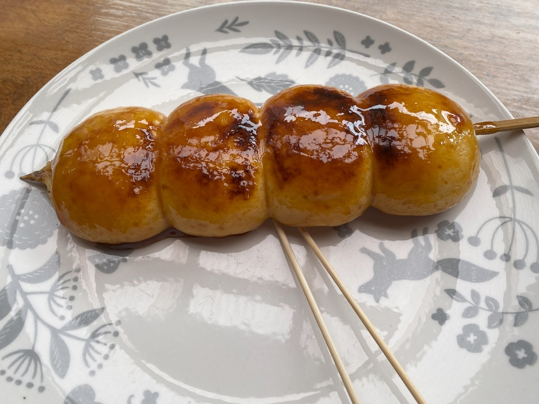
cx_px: 270
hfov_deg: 67.3
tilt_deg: -62.3
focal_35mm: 26
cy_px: 202
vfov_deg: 53.1
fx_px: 405
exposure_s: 1/508
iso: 32
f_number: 1.8
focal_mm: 4.25
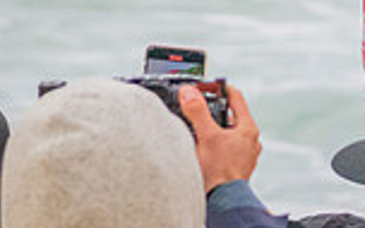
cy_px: -100
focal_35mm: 972
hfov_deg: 2.2
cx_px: 557
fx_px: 9669
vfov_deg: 1.4
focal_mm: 250
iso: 10000
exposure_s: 1/2000
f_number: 11
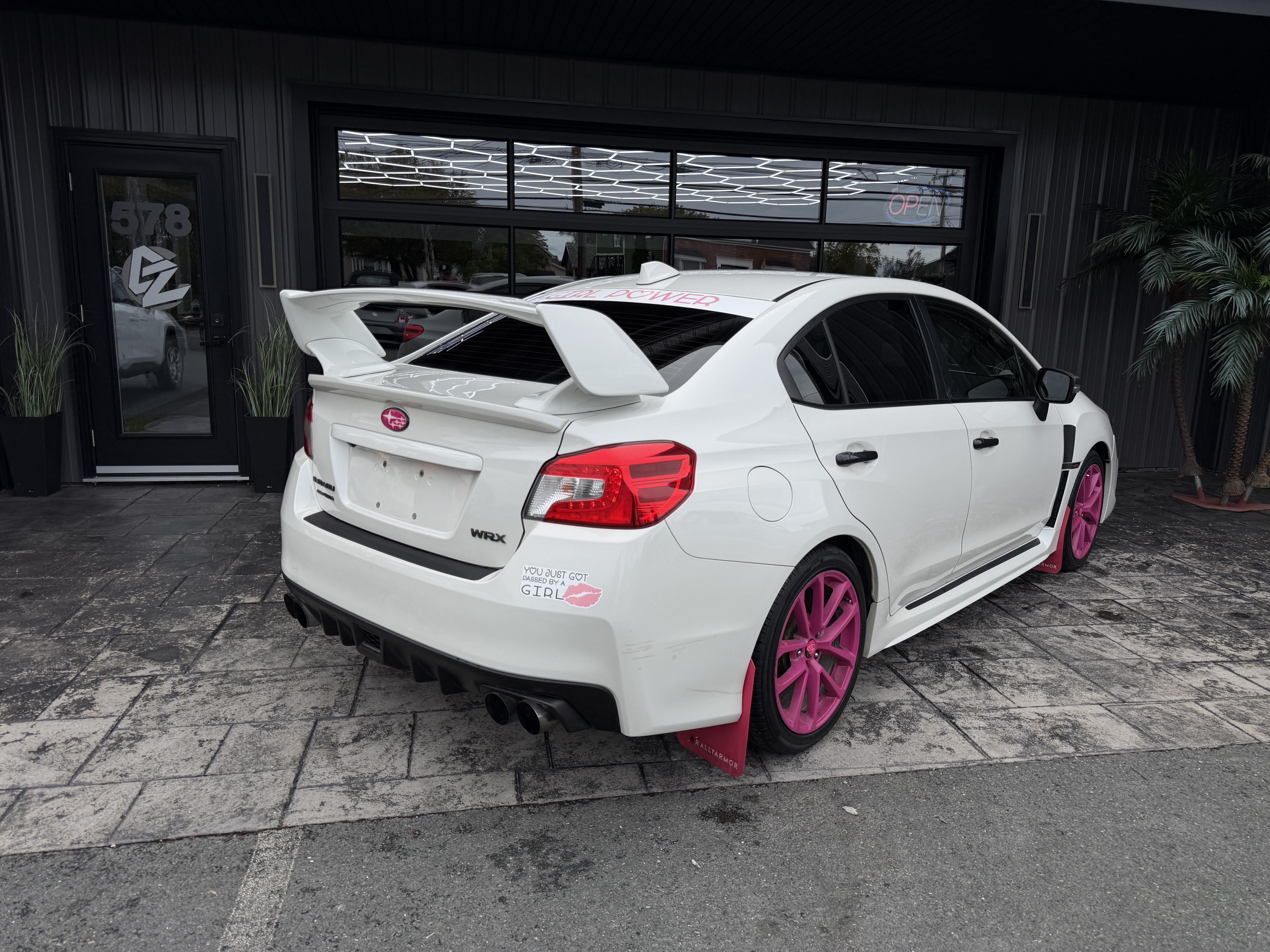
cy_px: 476
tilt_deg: -11.5
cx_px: 635
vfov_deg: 56.8
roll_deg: -1.4
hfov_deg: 71.6
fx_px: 881
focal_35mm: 24
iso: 80
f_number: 1.78
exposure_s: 1/2370
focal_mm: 6.76
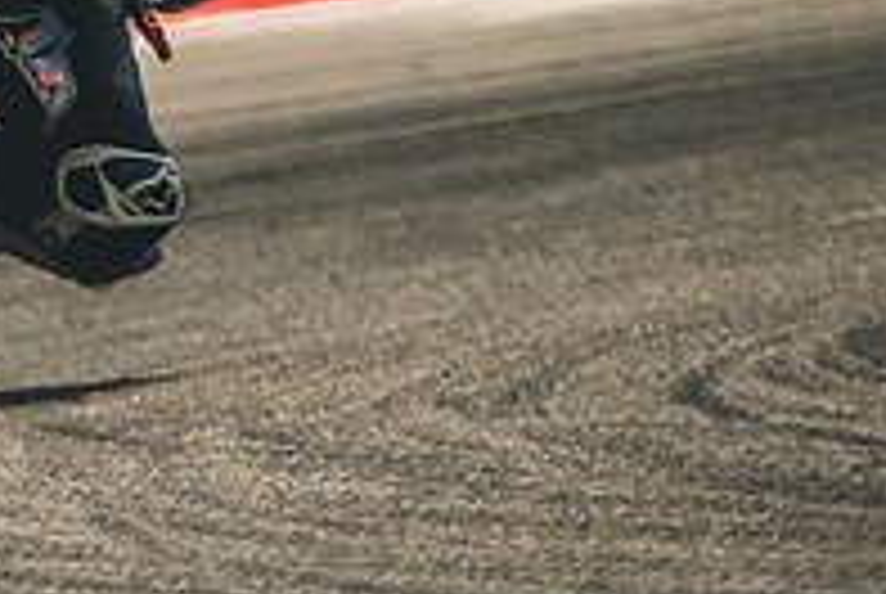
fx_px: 43454
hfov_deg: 1.2
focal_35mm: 1763
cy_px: -137
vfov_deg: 0.8
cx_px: -238
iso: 1250
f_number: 5.6
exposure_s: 1/2500
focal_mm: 400
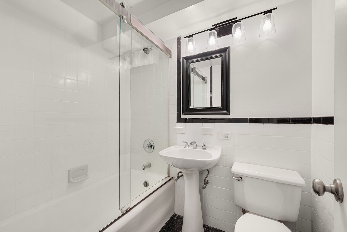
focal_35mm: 15
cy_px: 116
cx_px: 174
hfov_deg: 100.4
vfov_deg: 77.4
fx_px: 145
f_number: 11
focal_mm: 15
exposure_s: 1.3
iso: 400
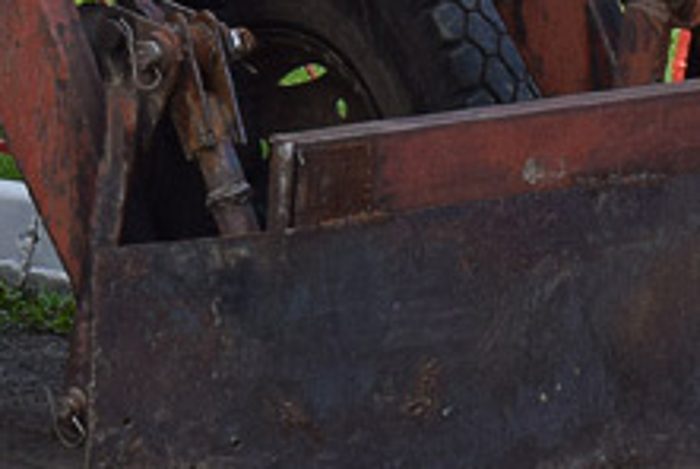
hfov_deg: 8.4
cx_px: -54
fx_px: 4751
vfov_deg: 5.5
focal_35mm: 244
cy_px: -409
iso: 200
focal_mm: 30
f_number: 6.3
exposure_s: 1/500
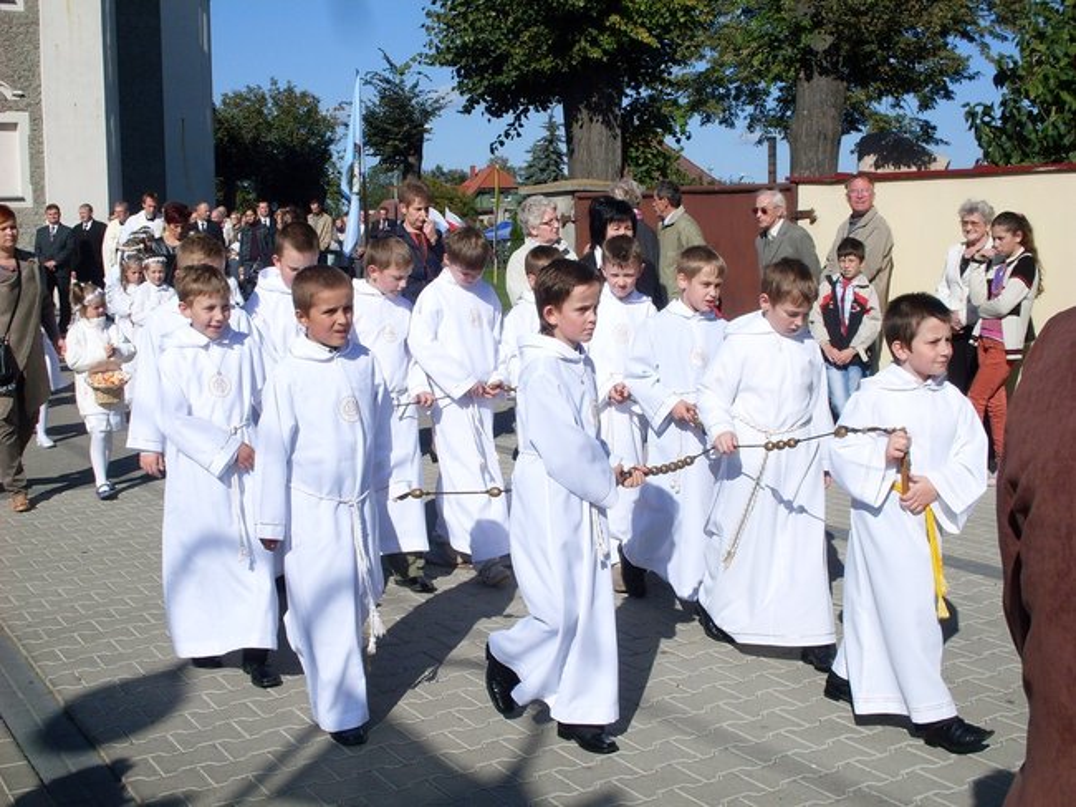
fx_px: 1523
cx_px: 538
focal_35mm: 49
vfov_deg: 29.7
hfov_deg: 38.9
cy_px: 404
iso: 80
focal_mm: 8.1
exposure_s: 1/250
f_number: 9.1
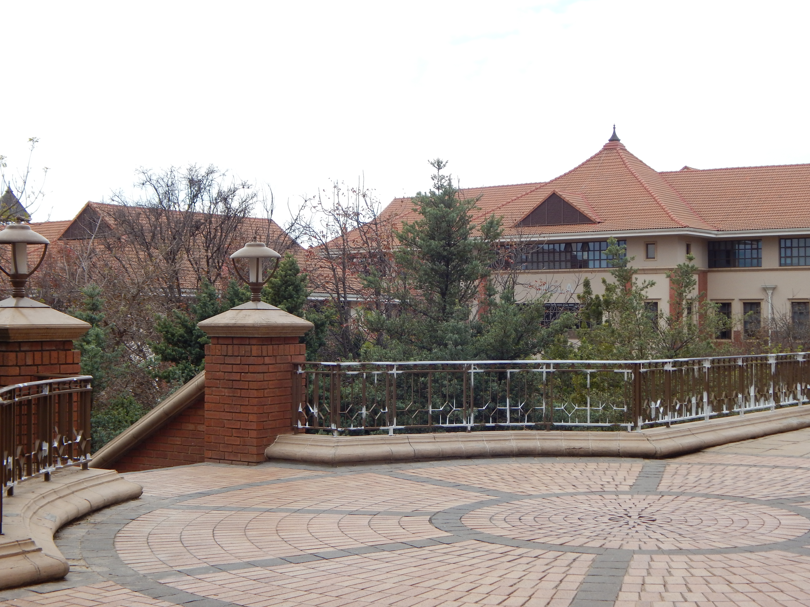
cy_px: 304
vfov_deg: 27.0
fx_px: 1264
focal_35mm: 54
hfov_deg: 35.5
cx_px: 405
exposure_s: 1/320
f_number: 3.8
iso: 125
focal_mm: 9.7
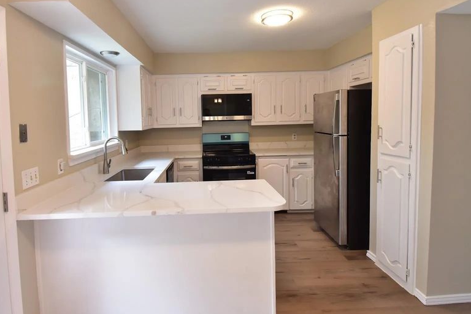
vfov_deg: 61.6
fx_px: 262
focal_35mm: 20
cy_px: 133
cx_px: 209
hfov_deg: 83.6
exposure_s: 1/15
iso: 720
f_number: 8
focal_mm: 10
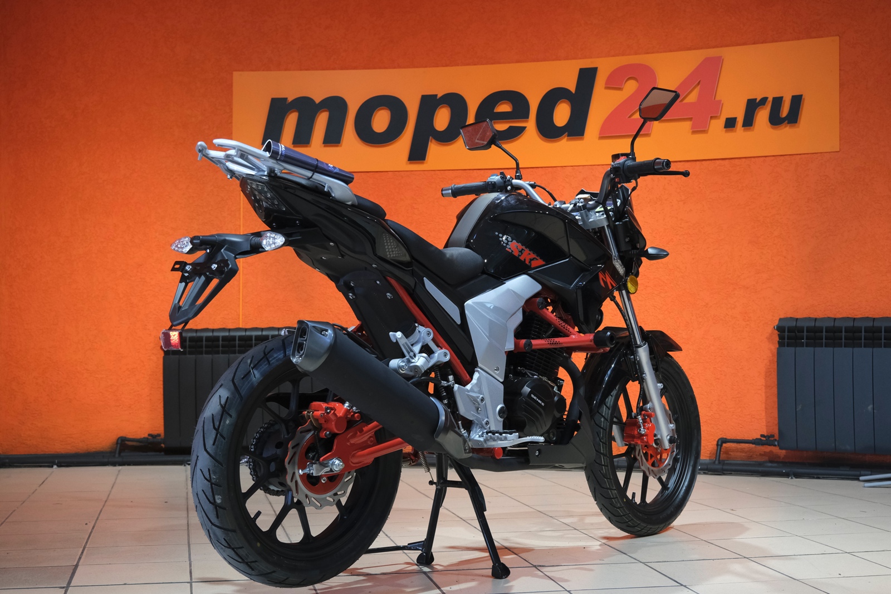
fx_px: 1213
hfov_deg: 40.3
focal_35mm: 49
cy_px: 297
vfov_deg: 27.5
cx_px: 446
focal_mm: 32.5
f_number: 4
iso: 1600
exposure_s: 1/100
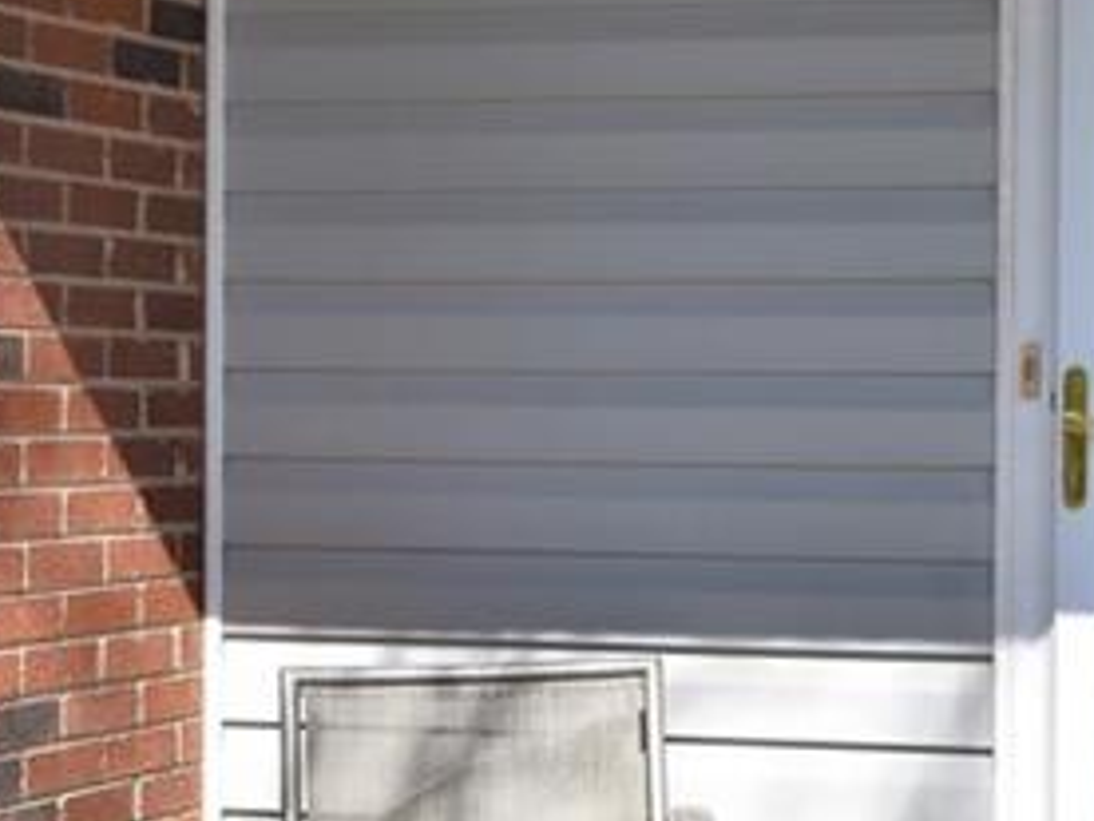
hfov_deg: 18.1
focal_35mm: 107
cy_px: 401
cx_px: 955
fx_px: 3382
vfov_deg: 13.8
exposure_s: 1/250
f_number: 8
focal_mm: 20
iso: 200
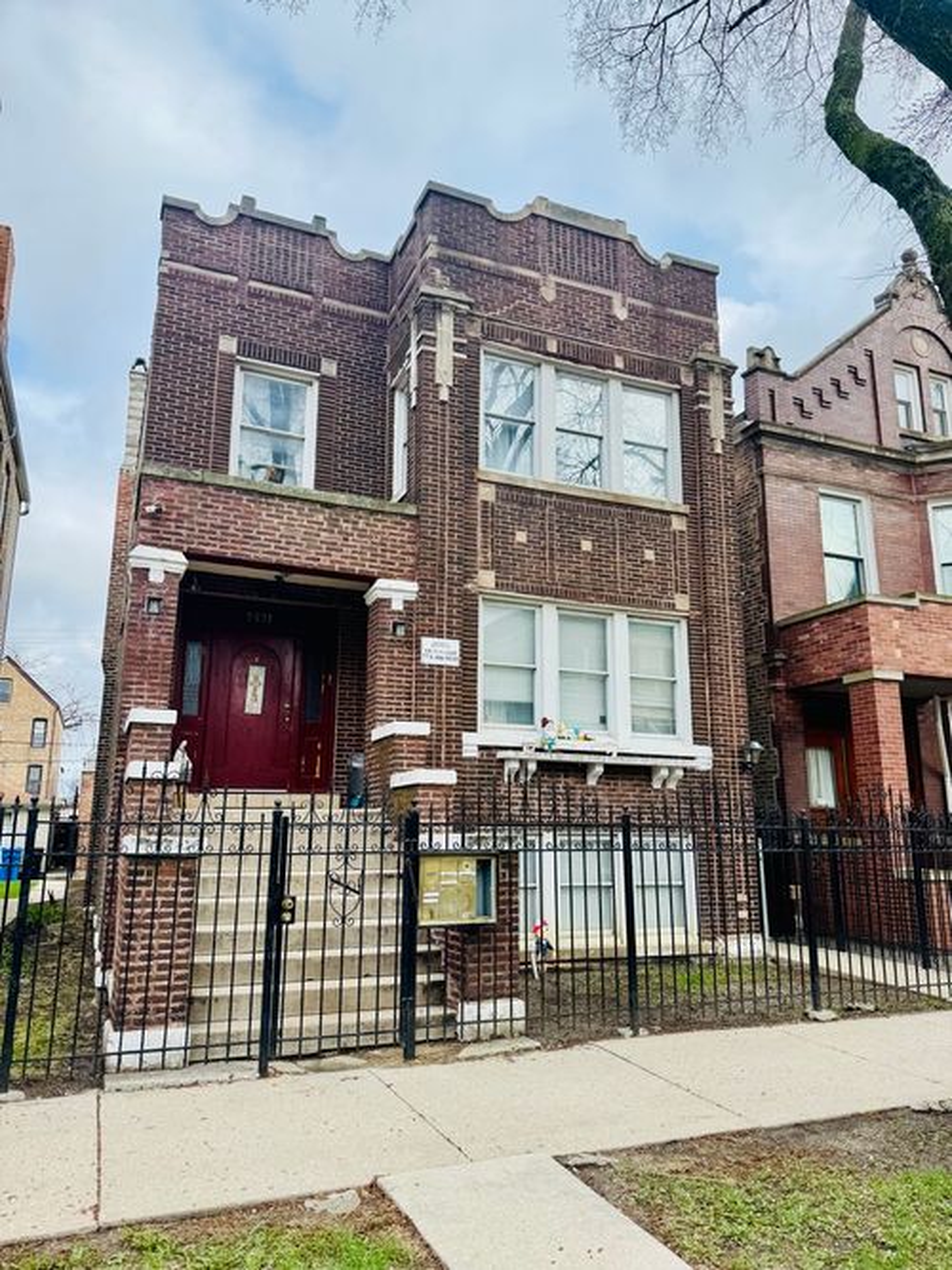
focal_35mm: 24
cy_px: 635
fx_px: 880
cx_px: 476
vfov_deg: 71.6
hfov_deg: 56.8
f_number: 1.78
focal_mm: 6.76
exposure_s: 1/2105
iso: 80
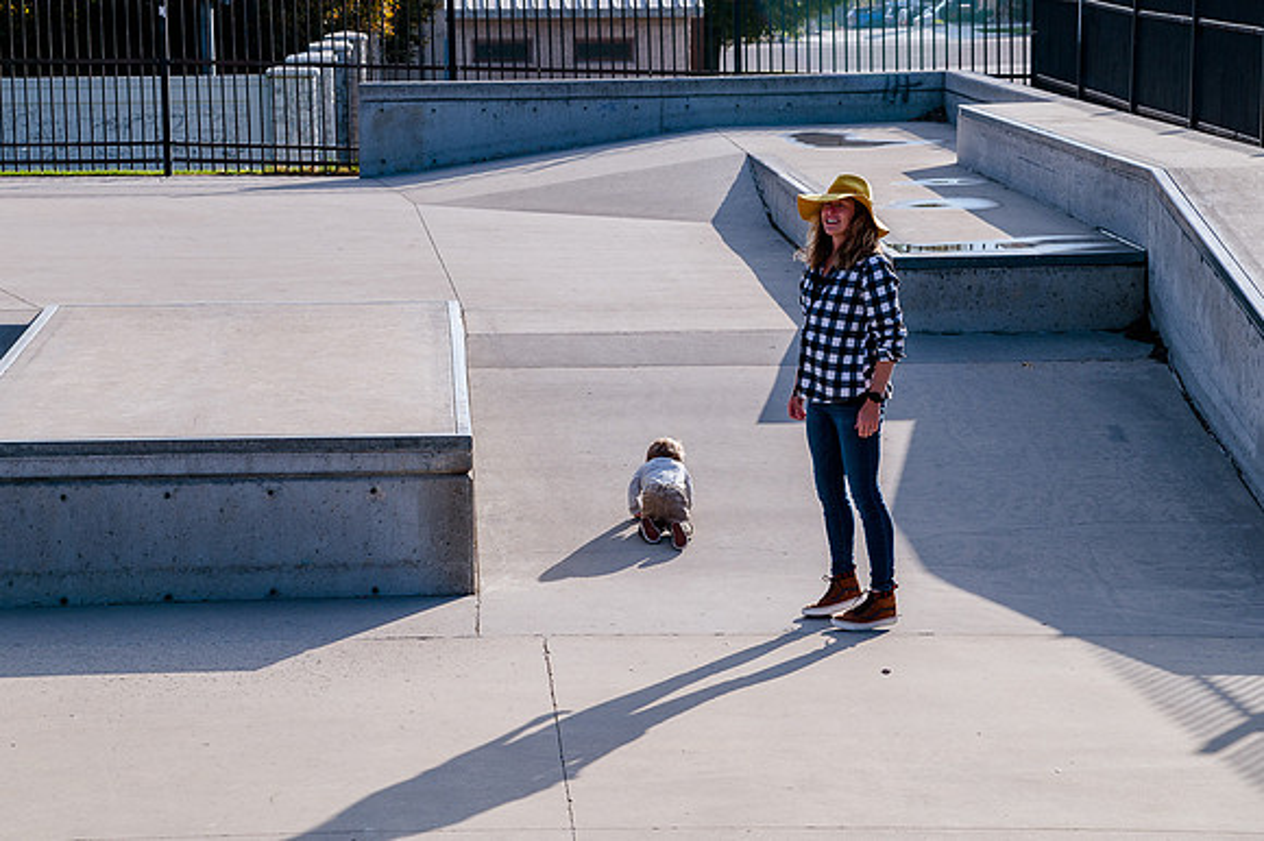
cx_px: 517
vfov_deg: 11.4
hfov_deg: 17.0
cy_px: 336
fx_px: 4226
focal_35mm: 120
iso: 200
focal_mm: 98
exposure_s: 1/640
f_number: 9
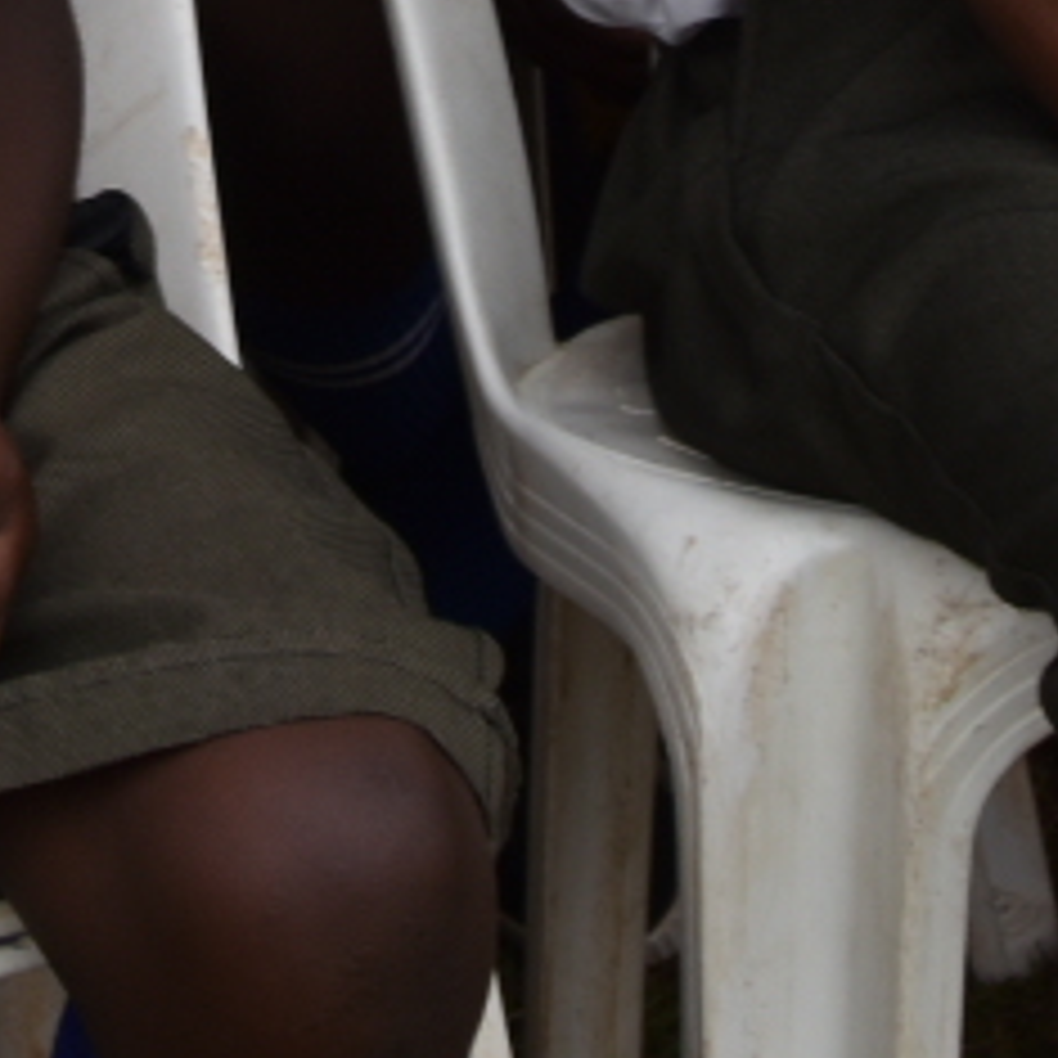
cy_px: -1044
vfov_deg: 6.2
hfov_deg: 6.3
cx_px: -590
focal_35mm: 273
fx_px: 9438
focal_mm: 31
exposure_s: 1/250
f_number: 8
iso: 125
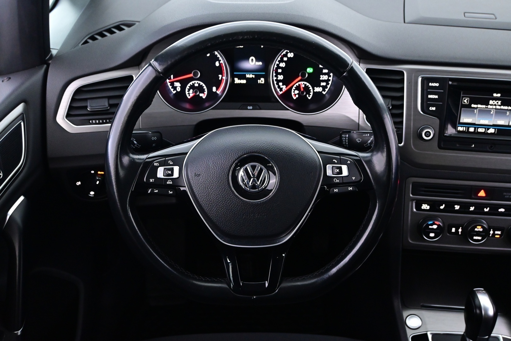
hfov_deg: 49.6
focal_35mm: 39
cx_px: 256
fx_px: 554
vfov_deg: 34.2
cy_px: 170
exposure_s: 1/20
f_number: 4.5
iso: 2800
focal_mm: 26
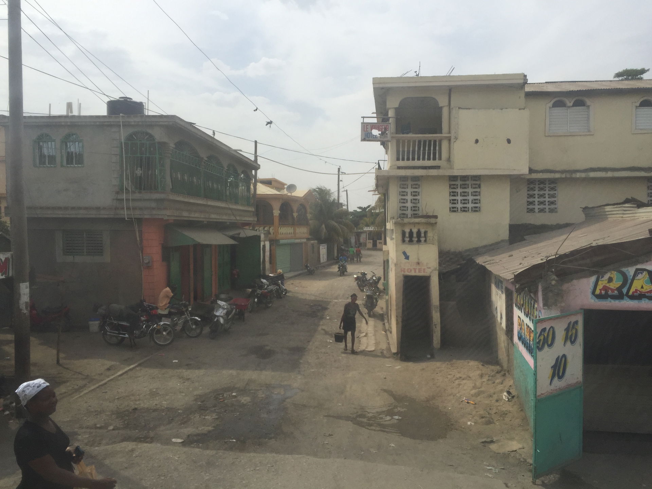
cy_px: 244
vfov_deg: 48.2
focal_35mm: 29
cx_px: 326
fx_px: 546
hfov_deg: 61.7
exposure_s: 1/1721
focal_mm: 4.15
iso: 32
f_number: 2.2
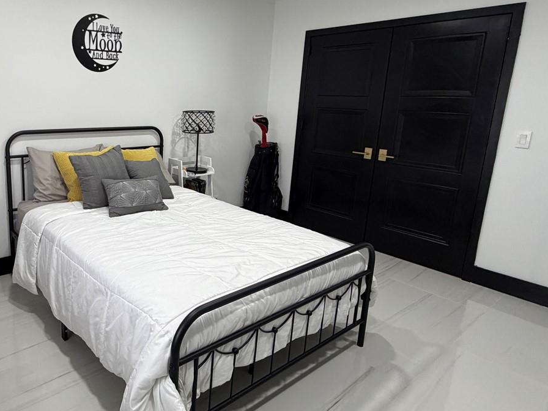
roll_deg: -0.7
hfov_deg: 65.9
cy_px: 172
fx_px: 396
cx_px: 149
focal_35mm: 25
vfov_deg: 54.6
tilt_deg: -11.5
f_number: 2.2
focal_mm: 2.22
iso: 250
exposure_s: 1/120
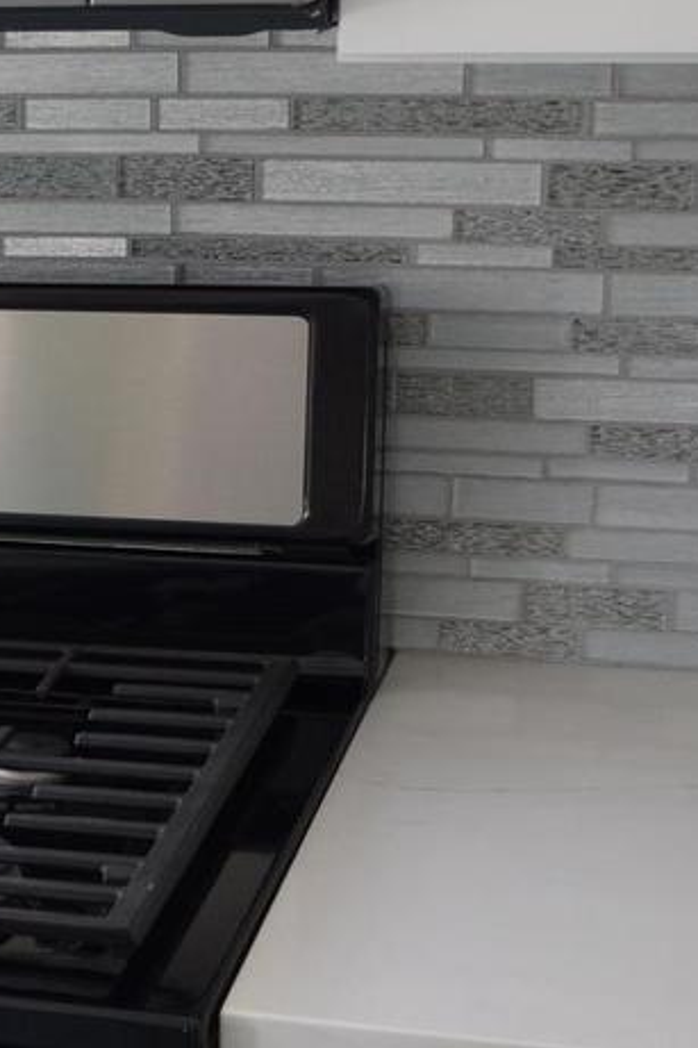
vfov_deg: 22.6
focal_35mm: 90
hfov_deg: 14.4
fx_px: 2619
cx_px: -255
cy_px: 650
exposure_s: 1/60
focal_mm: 18
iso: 720
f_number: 4
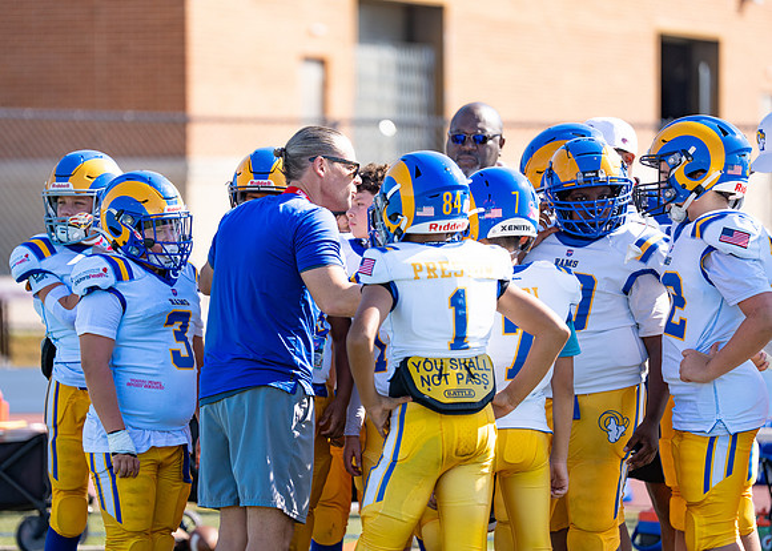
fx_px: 4752
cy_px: 236
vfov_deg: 6.6
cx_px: 297
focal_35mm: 217
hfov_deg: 9.3
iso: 125
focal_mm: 175
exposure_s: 1/1600
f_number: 2.8
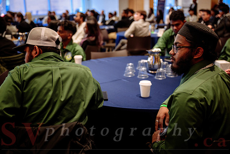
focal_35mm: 43
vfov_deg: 31.2
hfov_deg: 45.4
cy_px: 77
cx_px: 115
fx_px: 275
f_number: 2.8
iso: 500
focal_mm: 43
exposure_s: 1/100
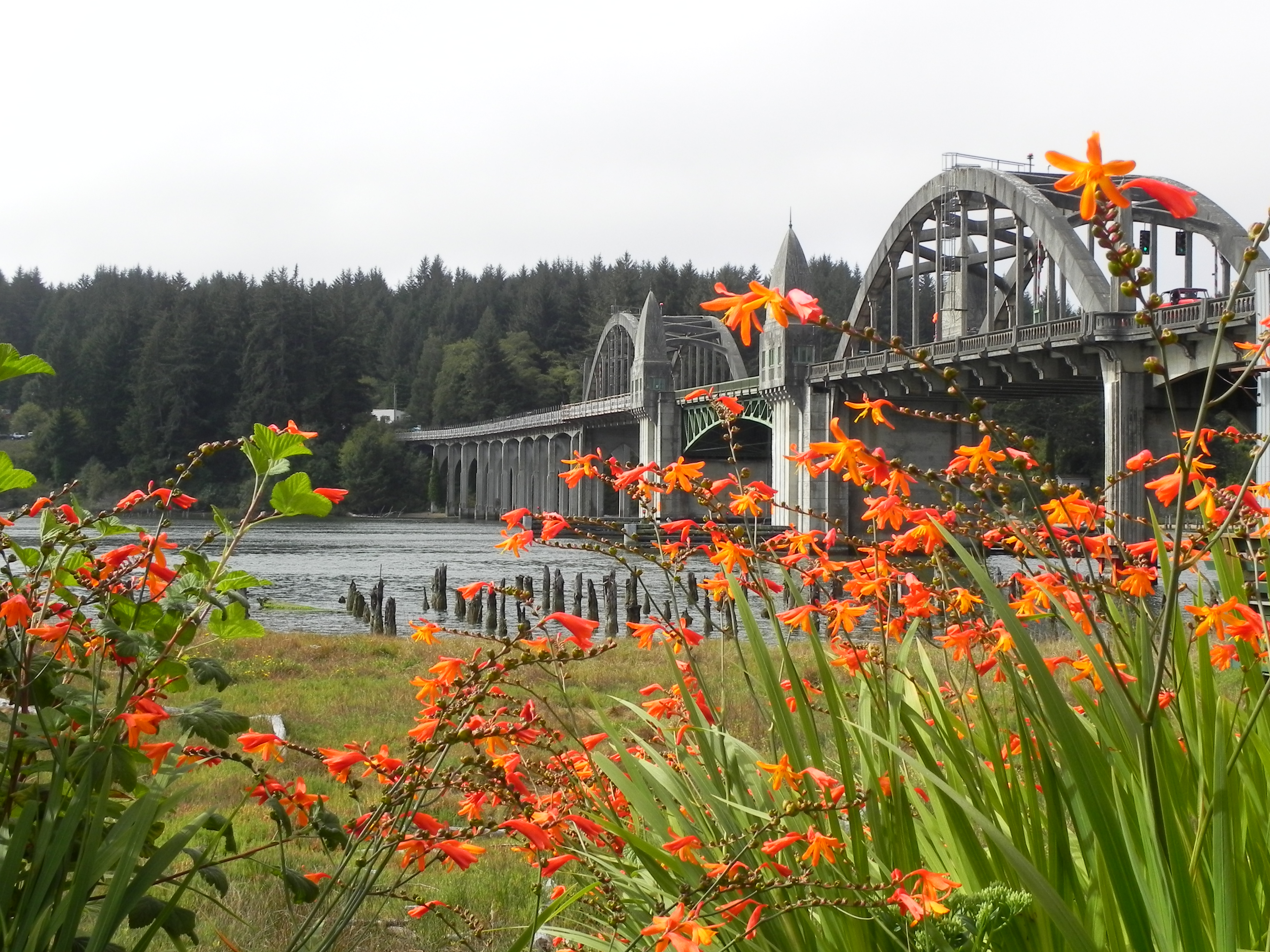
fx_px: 1908
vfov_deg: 28.0
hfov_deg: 36.8
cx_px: 635
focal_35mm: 52
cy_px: 476
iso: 160
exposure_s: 1/385
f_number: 6.3
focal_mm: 9.2
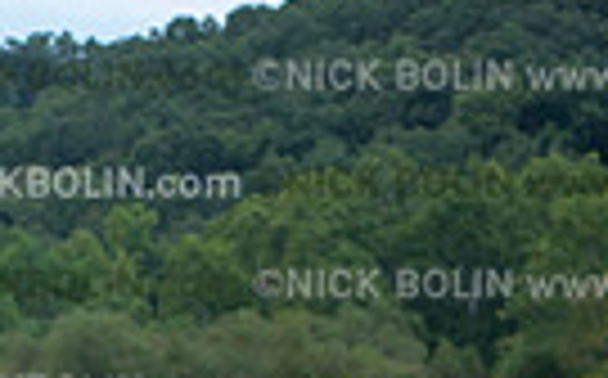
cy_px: 704
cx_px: -108
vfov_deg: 5.3
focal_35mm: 245
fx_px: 4055
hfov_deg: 8.5
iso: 160
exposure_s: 1/250
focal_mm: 56
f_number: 3.2
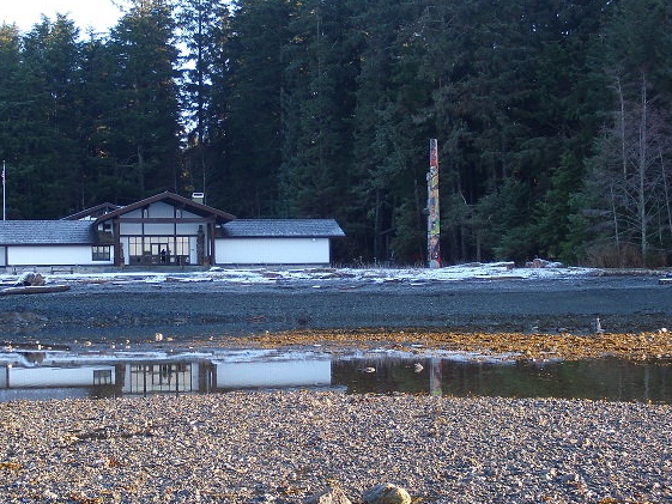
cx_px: 261
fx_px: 1262
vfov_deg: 22.6
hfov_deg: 29.7
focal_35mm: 65
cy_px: 266
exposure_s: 1/100
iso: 100
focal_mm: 9.4
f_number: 3.8
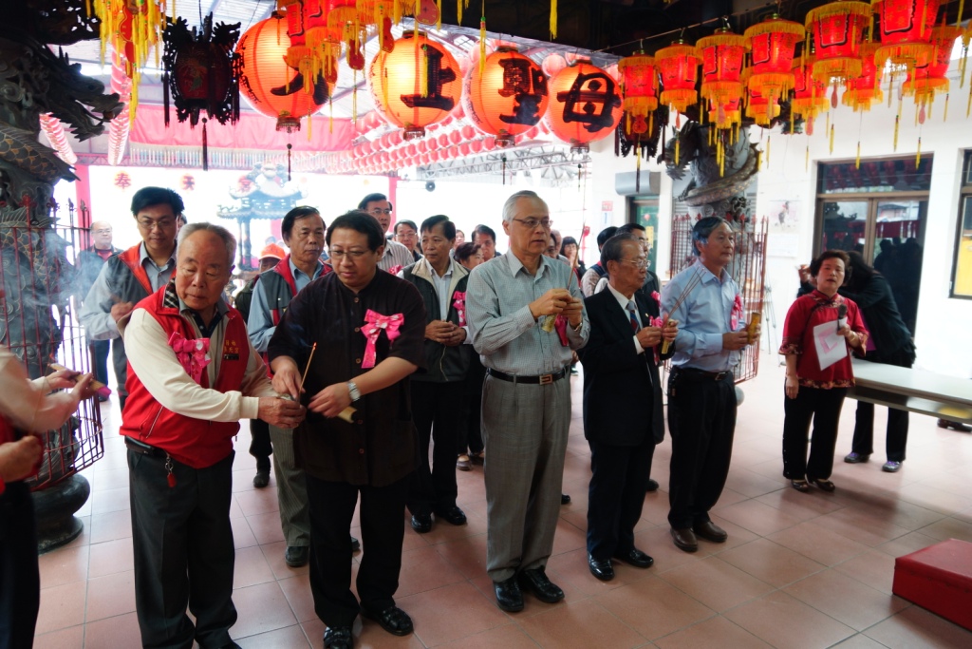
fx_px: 648
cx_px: 486
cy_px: 324
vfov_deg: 53.1
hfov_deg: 73.7
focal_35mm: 24
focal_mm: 16
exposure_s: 1/15
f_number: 2.8
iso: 250
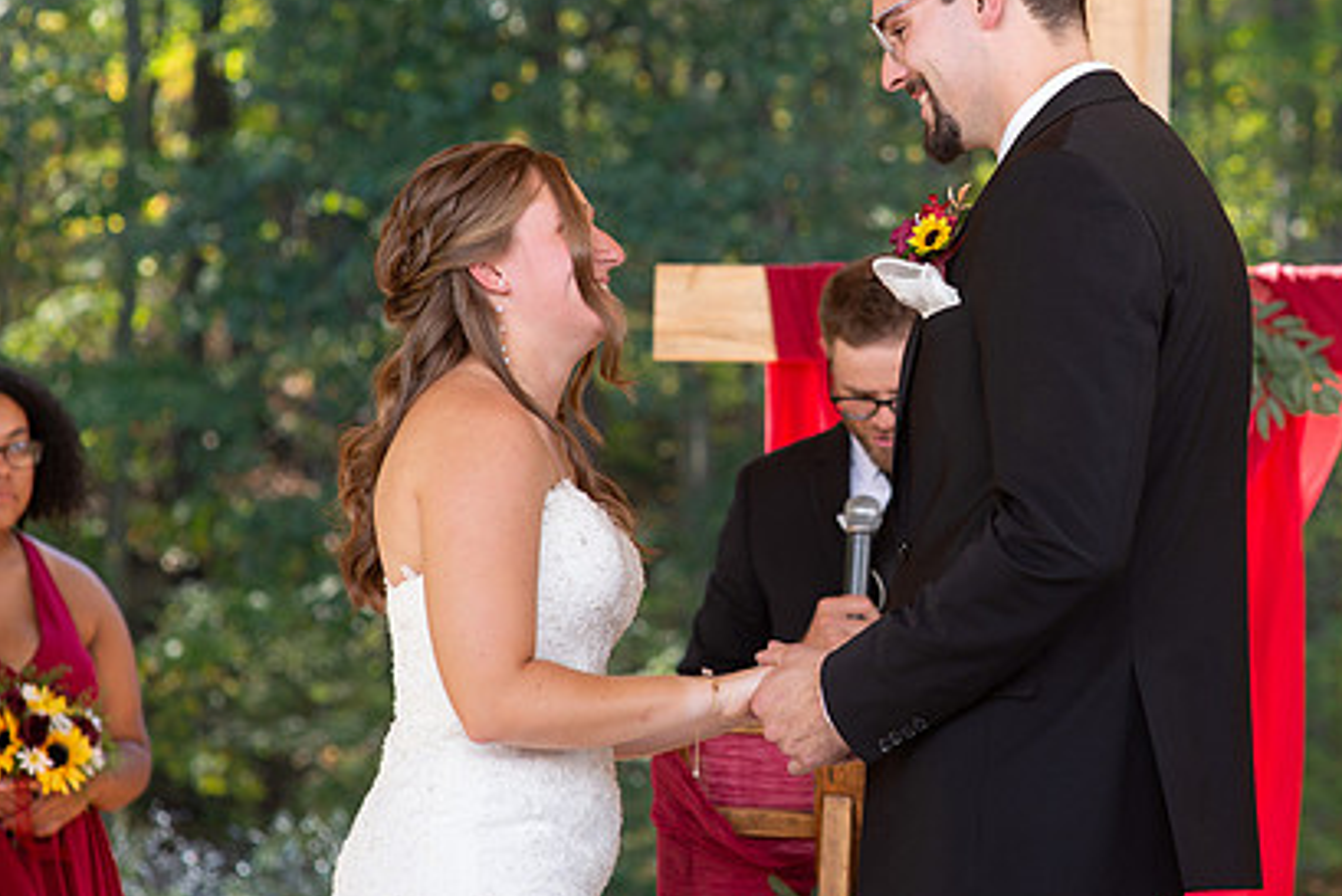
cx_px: 923
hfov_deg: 14.9
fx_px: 5109
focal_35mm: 137
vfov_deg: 10.0
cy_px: 379
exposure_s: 1/400
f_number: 4.5
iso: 500
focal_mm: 85
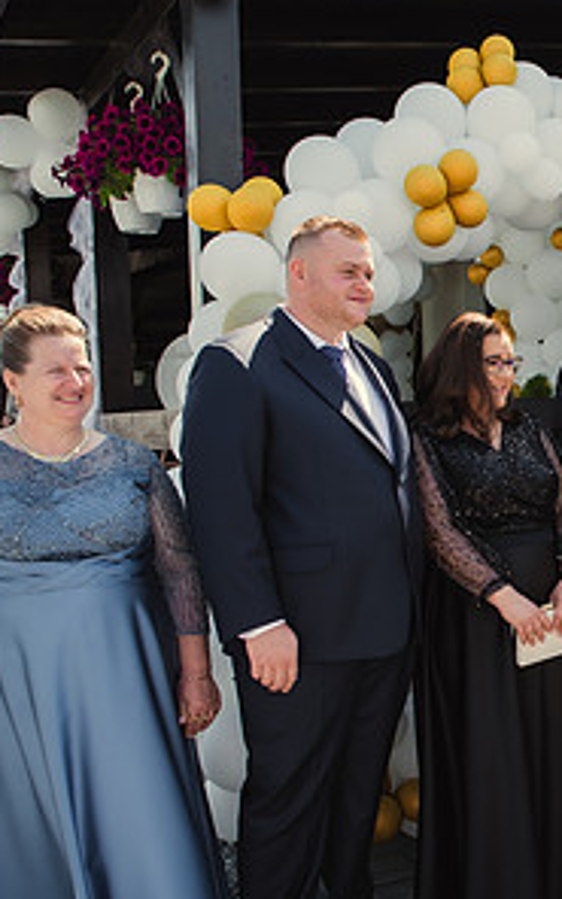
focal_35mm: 48
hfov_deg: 23.5
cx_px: 744
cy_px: 503
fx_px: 1176
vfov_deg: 41.8
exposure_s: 1/160
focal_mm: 24
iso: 200
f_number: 6.3
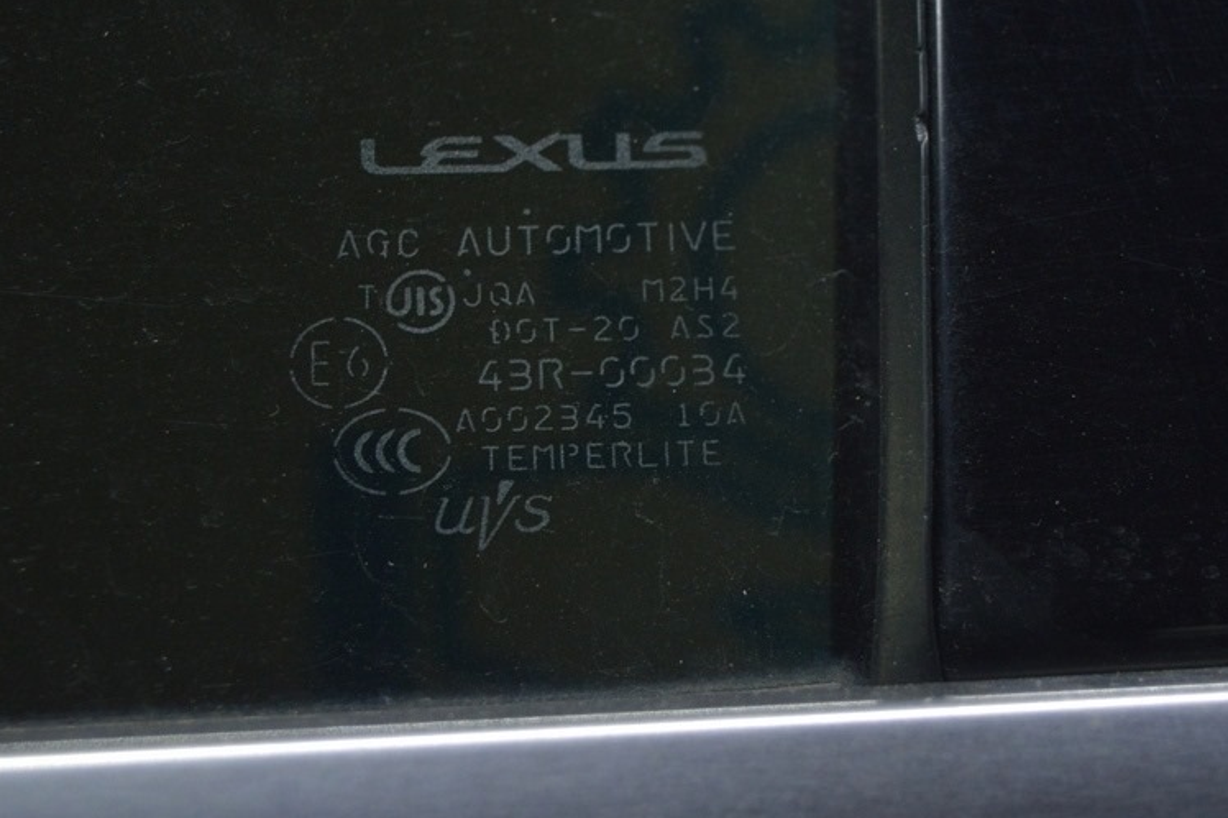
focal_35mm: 78
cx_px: 591
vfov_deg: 17.5
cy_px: 444
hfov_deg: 26.0
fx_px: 2659
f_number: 4.8
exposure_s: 1/160
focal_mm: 38
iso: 400
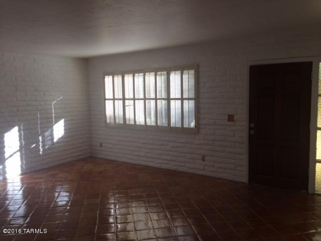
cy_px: 120
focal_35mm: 29
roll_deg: +1.5
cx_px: 160
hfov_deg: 61.7
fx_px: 269
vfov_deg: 48.2
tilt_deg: -4.7
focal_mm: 4.15
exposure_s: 1/120
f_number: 2.2
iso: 32
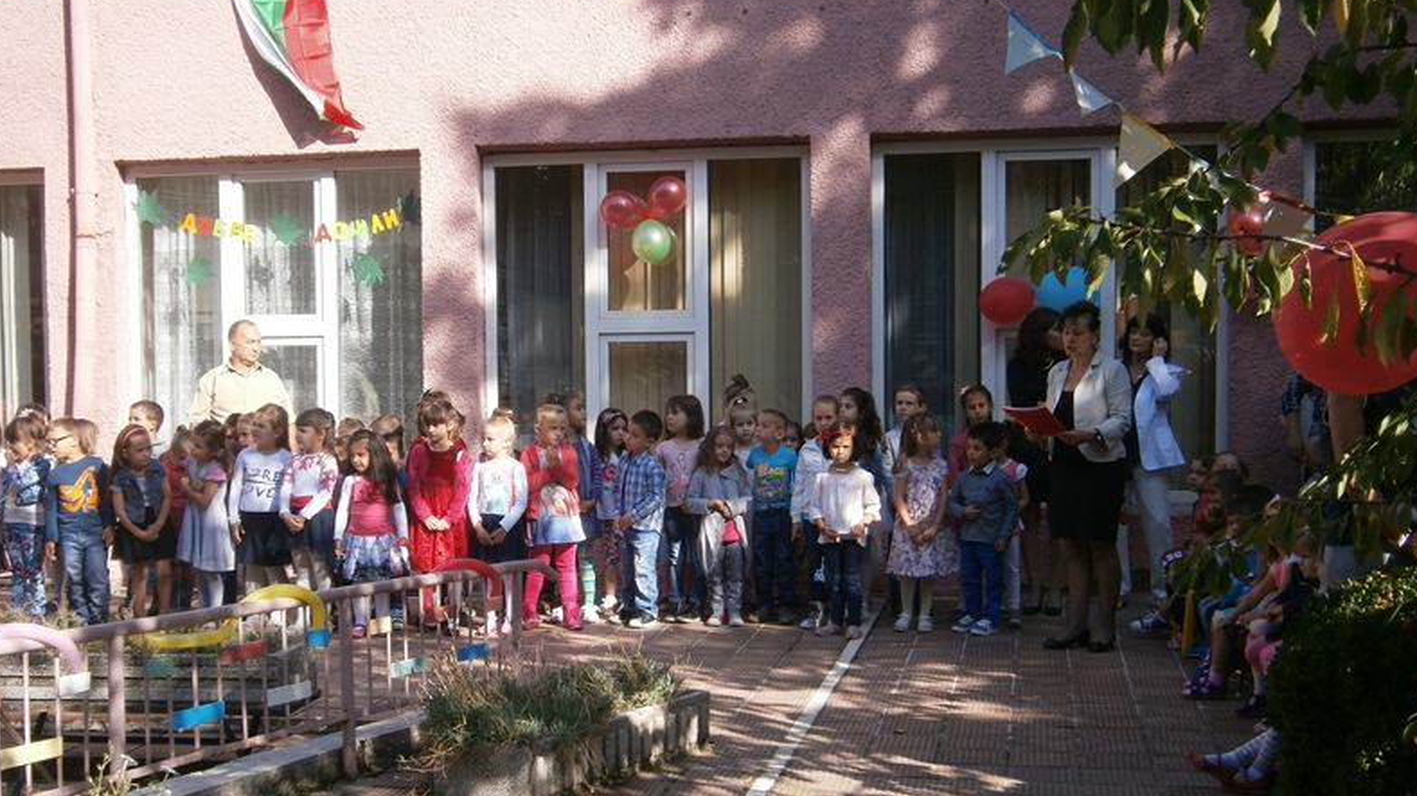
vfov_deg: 23.0
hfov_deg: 39.9
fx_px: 1954
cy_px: 487
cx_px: 707
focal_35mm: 52
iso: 80
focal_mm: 8.3
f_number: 3.4
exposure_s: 1/320
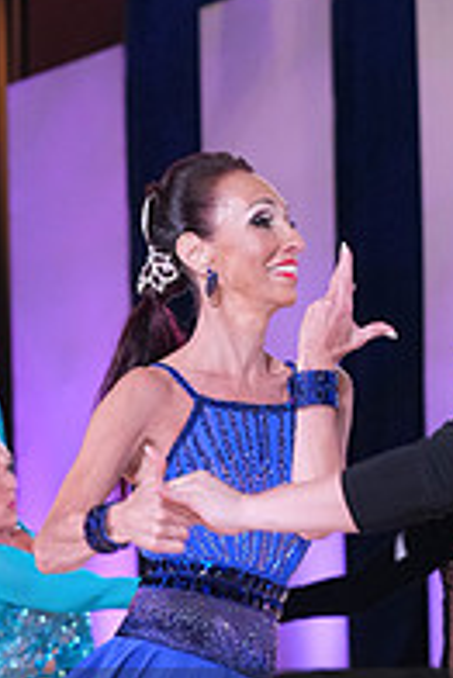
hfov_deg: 5.6
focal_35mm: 246
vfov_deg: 8.3
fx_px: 4635
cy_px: 785
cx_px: 482
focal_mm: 83
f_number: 5
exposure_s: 1/200
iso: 2500
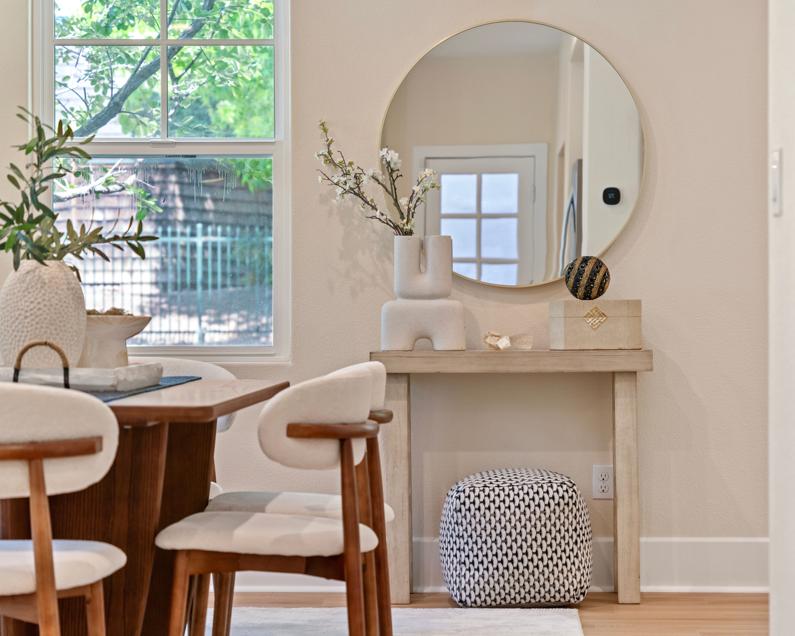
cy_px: 318
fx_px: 2094
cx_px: 436
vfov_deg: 17.3
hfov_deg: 21.5
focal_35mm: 89
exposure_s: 1/30
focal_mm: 79
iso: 400
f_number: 4.5
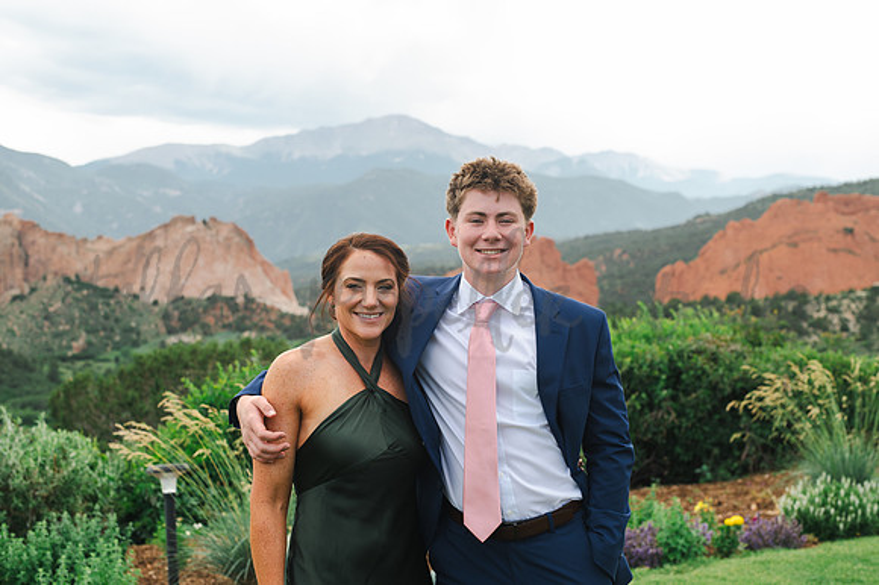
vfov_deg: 25.7
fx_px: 1283
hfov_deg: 37.8
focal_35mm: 53
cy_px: 292
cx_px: 440
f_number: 5
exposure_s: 1/800
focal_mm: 50
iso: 500
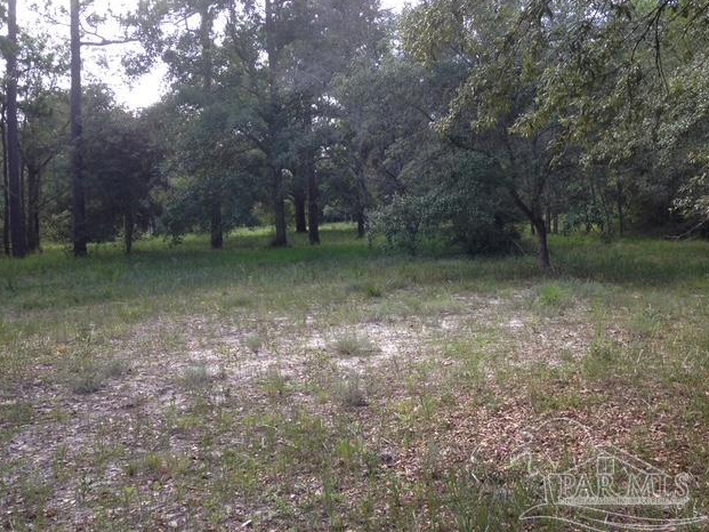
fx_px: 697
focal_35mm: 34
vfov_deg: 41.8
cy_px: 268
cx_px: 349
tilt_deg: -5.1
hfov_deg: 53.9
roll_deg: +1.9
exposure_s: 1/220
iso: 50
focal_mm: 4.12
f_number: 2.4
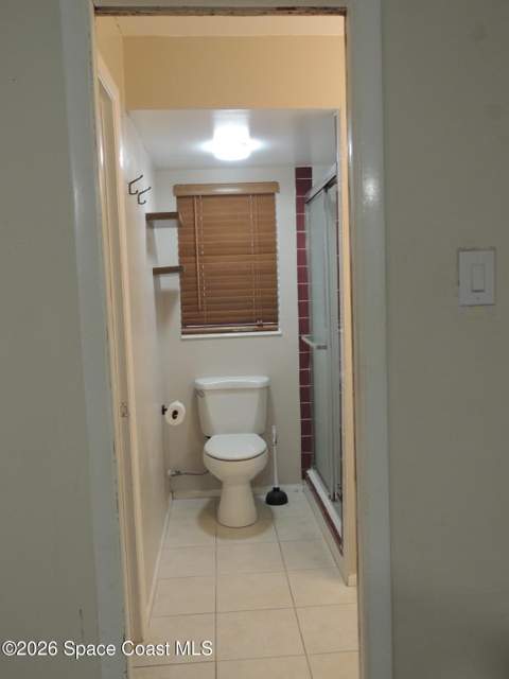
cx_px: 254
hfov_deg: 46.8
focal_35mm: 30
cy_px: 340
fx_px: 588
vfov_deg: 60.0
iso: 280
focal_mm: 5.3
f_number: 3.1
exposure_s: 1/30
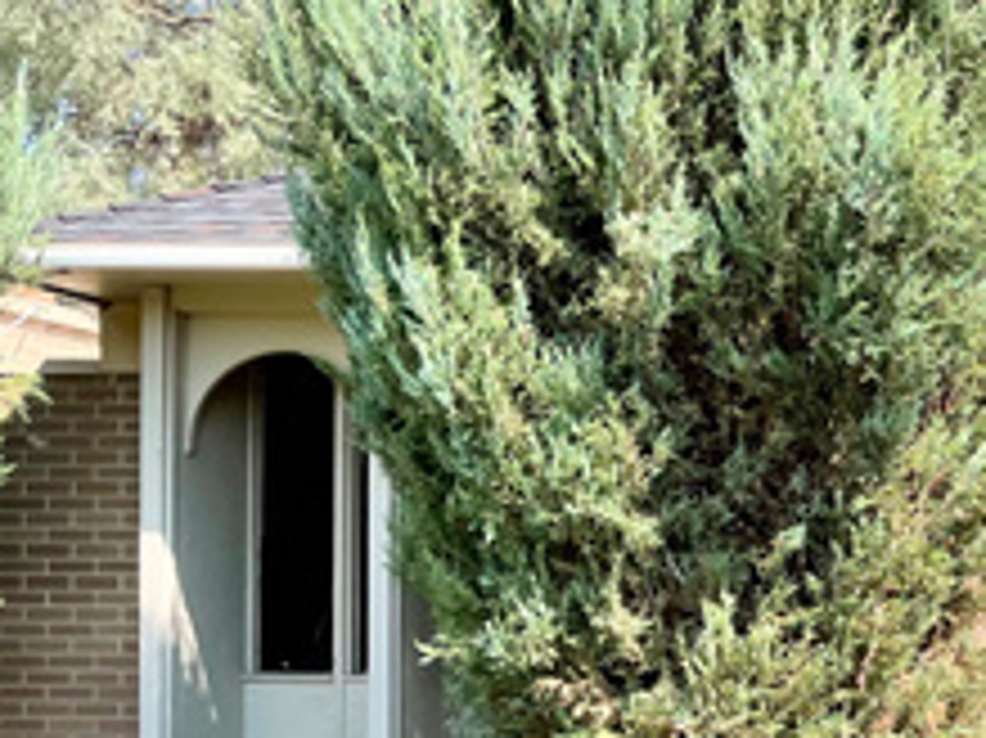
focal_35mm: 76
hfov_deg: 22.0
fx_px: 2164
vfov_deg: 18.9
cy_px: 716
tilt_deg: -0.1
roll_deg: +0.0
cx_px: 1414
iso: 32
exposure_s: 1/1770
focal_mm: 4.2
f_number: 1.6
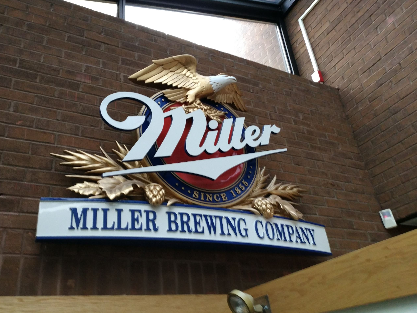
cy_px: 165
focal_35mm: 31
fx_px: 373
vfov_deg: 45.4
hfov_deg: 58.2
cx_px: 185
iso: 500
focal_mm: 4.73
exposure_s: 1/24
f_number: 2.2
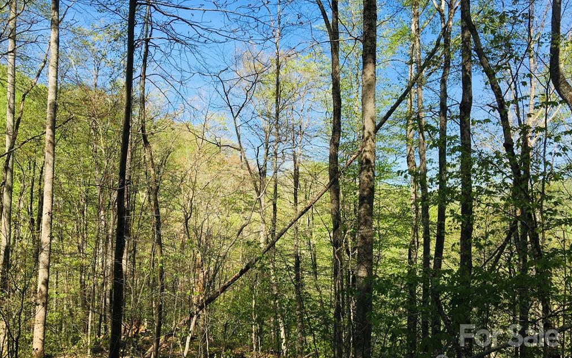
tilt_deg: +2.7
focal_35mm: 31
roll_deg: -1.4
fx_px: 483
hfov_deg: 61.2
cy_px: 189
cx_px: 285
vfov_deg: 40.6
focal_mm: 4.15
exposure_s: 1/810
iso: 25
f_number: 2.2
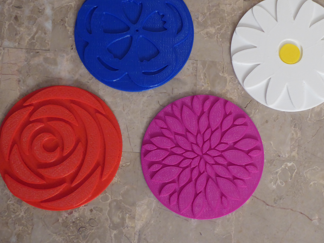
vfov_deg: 28.0
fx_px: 487
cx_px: 178
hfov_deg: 36.8
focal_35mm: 52
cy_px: 99
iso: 400
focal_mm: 7.2
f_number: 3.8
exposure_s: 1/5
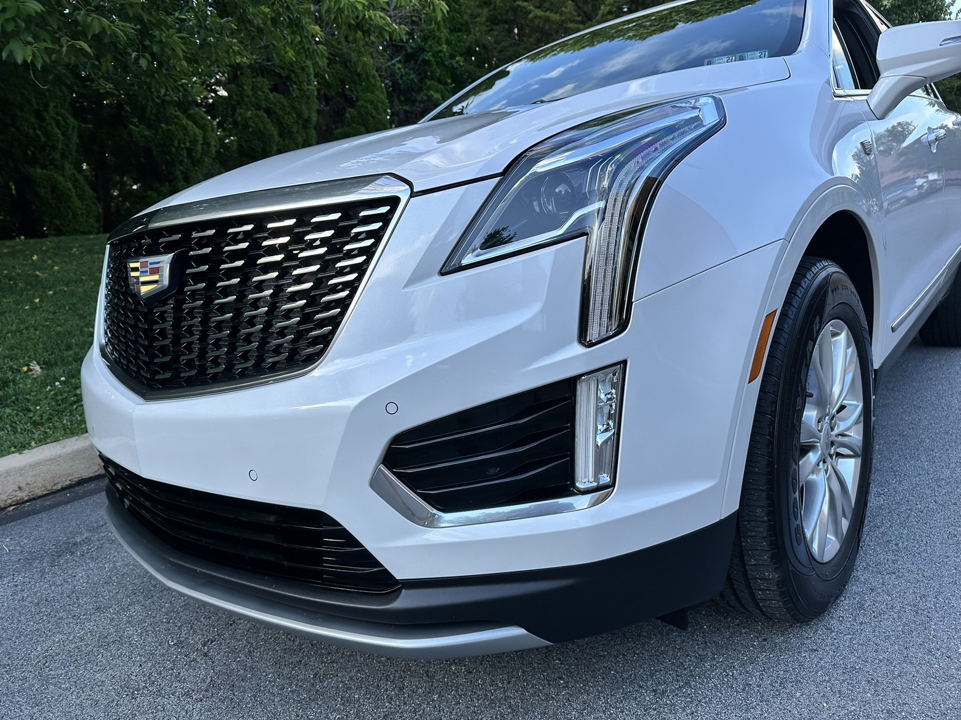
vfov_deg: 56.8
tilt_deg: -10.4
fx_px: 666
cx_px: 480
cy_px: 360
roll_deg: +6.4
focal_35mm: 24
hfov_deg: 71.6
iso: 80
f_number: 1.78
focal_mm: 6.86
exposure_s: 1/1131
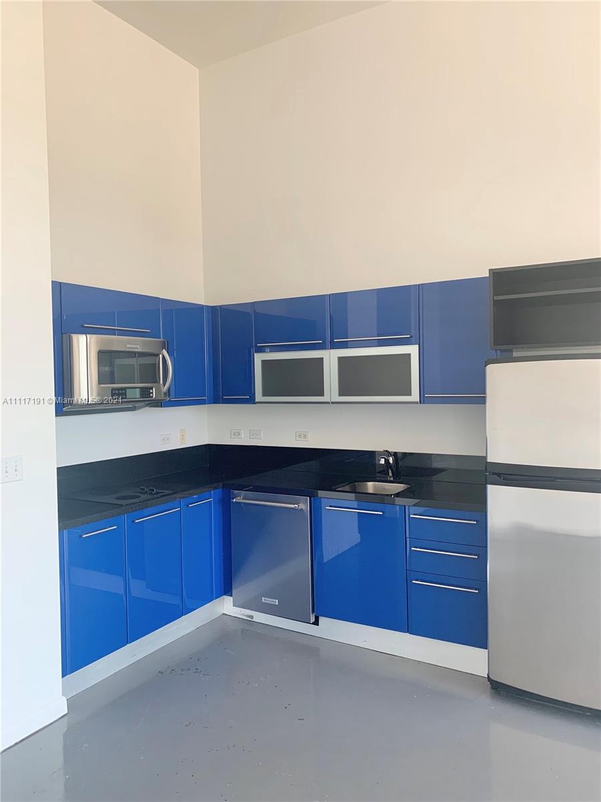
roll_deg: +0.9
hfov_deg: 53.1
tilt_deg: -0.3
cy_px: 401
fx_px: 602
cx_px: 300
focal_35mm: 26
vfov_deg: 67.3
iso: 64
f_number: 1.8
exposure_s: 1/122
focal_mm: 4.25
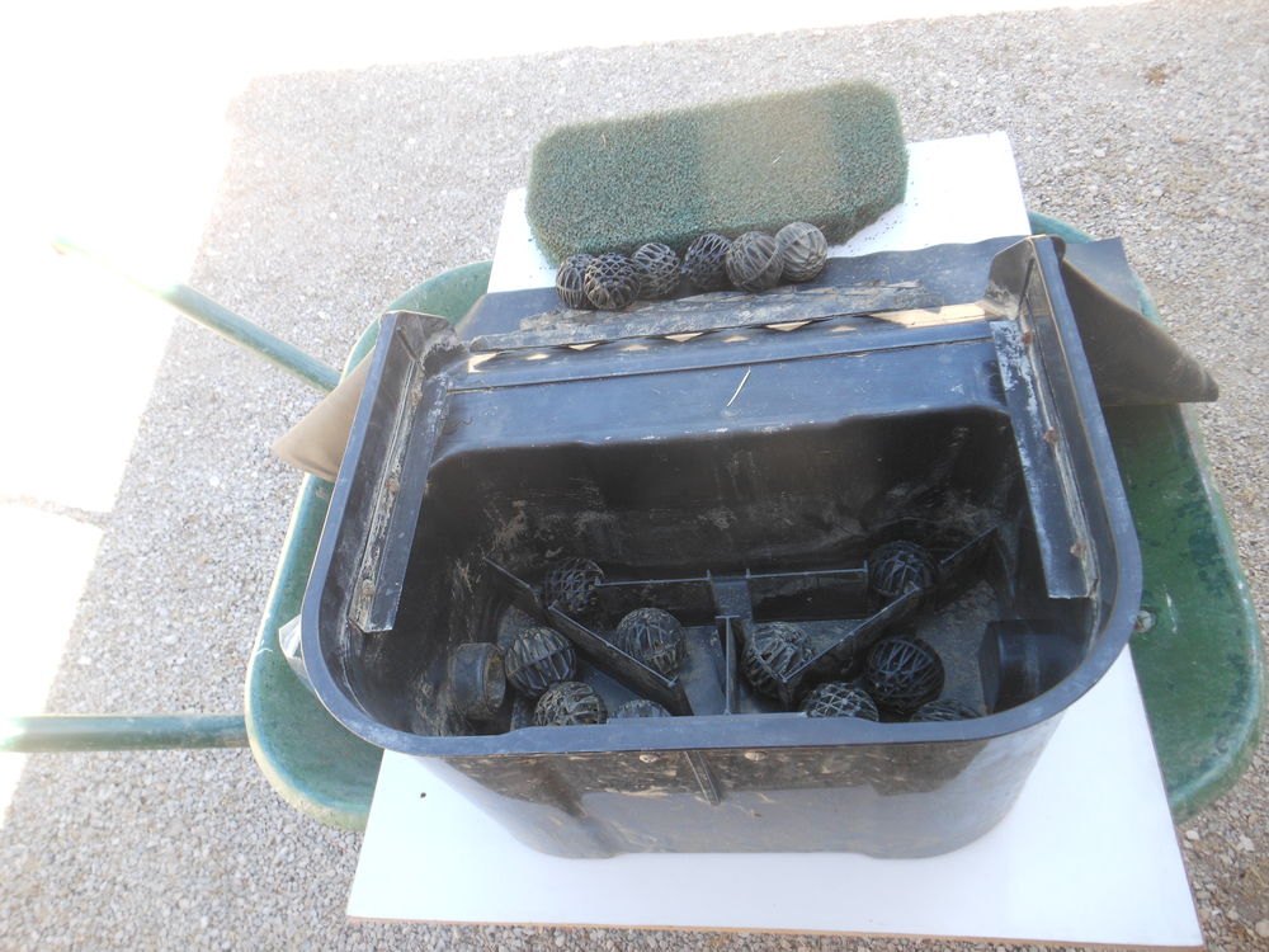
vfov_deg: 54.9
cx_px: 634
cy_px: 476
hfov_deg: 69.4
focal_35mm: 25
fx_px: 916
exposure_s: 1/125
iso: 125
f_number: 3.2
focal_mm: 4.5
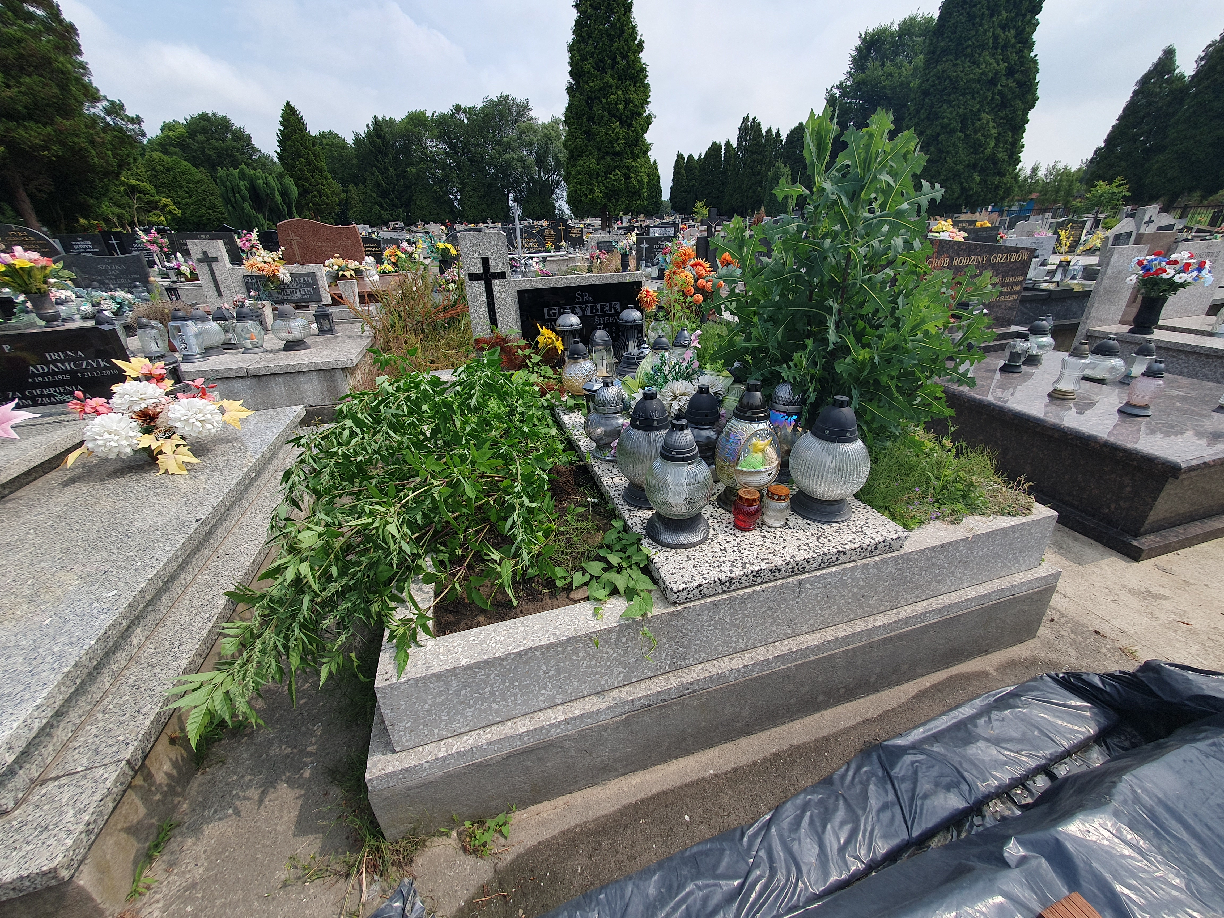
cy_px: 459
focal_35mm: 13
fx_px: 460
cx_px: 612
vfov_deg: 89.9
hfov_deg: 106.2
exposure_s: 1/932
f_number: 2.2
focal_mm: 1.8
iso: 50
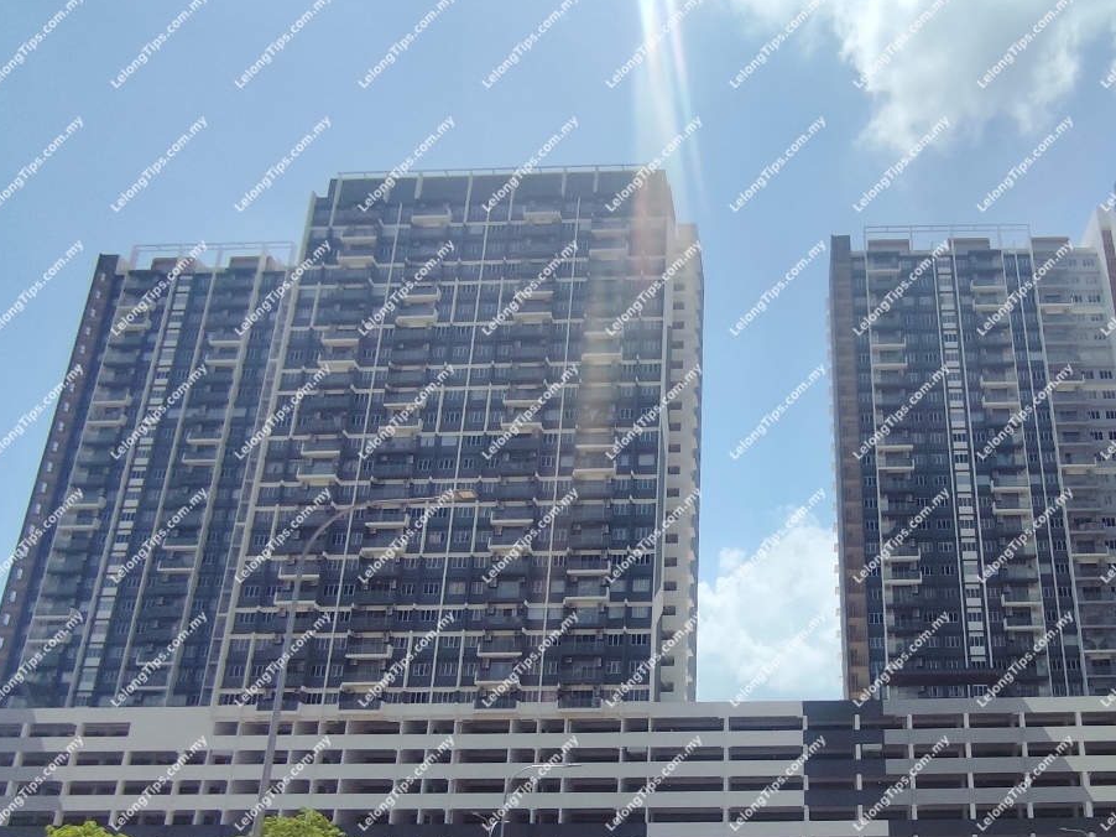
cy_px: 508
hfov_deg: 67.9
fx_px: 806
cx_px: 721
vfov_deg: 54.4
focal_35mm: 25
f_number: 2.2
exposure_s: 1/5296
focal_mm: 1.65
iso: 50
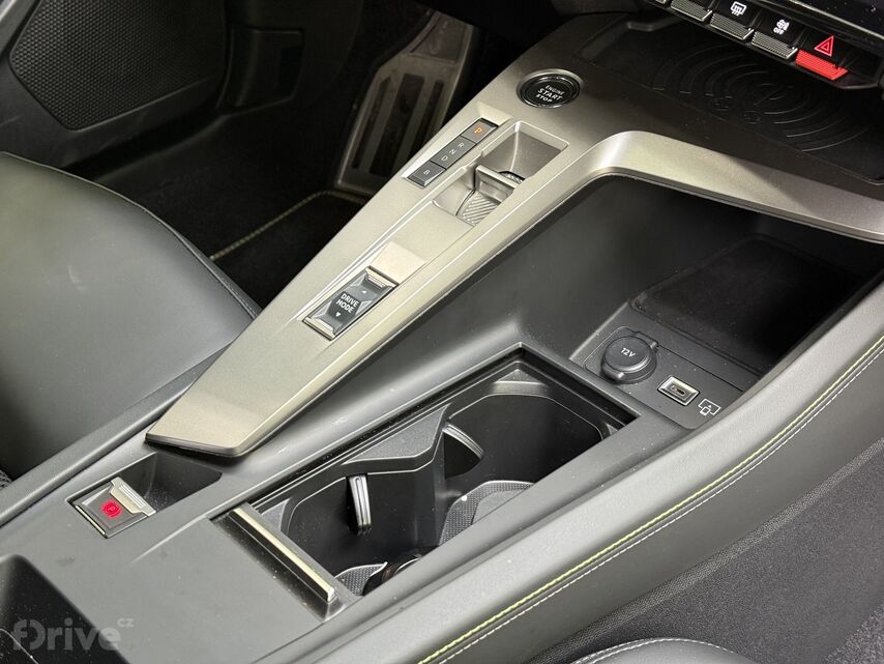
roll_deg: +5.1
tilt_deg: -44.9
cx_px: 442
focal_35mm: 48
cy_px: 332
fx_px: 1226
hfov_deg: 39.6
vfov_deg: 30.3
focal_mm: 6.76
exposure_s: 1/51
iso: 250
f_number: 1.78
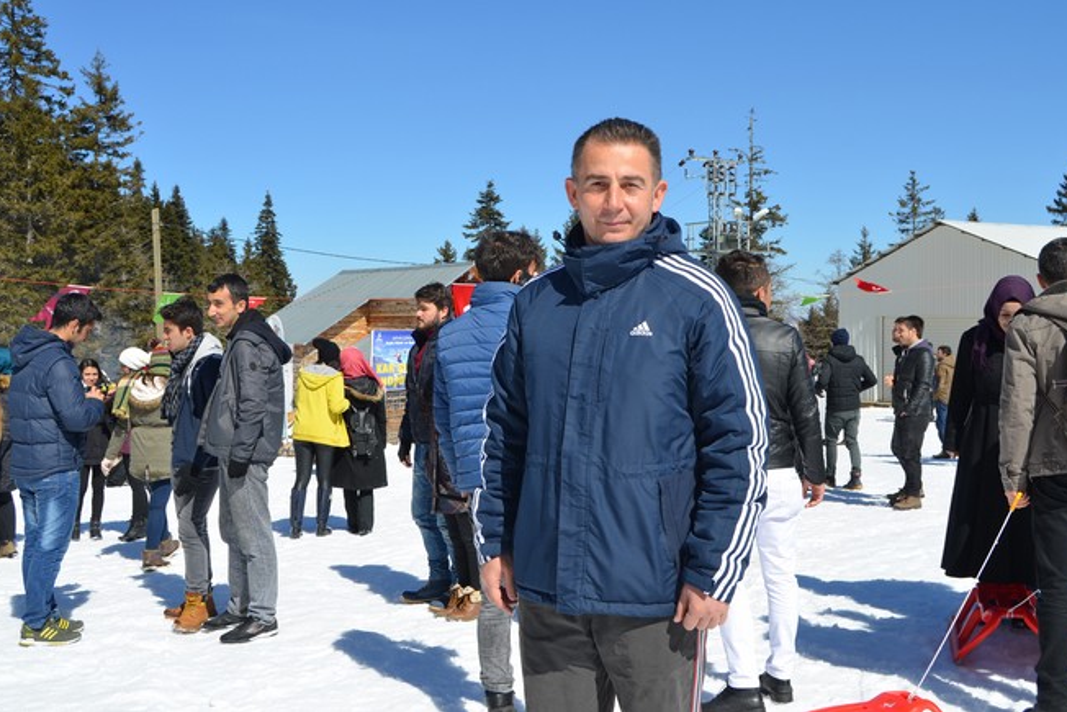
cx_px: 538
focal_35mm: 40
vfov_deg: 33.4
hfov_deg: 48.4
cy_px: 350
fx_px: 1186
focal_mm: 26
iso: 100
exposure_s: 1/250
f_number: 8
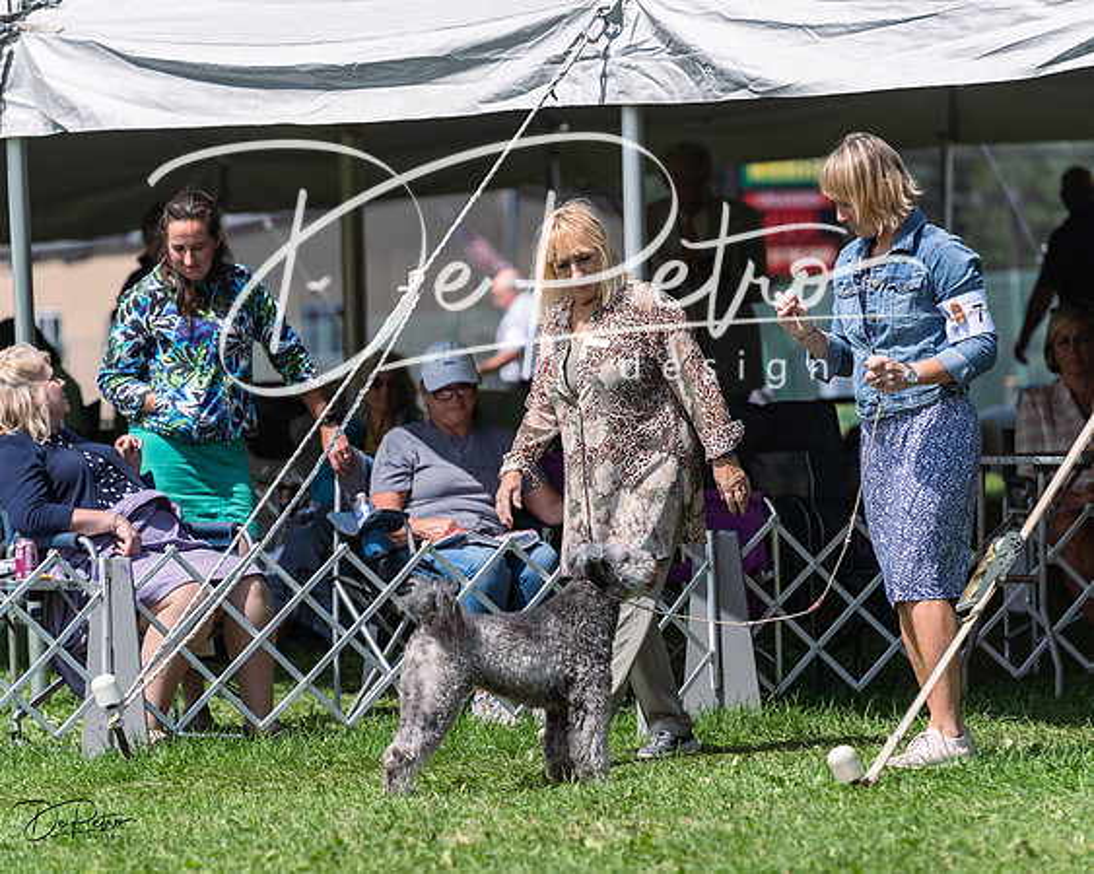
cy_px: 437
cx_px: 547
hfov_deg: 8.6
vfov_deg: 6.9
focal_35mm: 225
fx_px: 7290
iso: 100
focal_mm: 200
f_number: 4.5
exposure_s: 1/1000
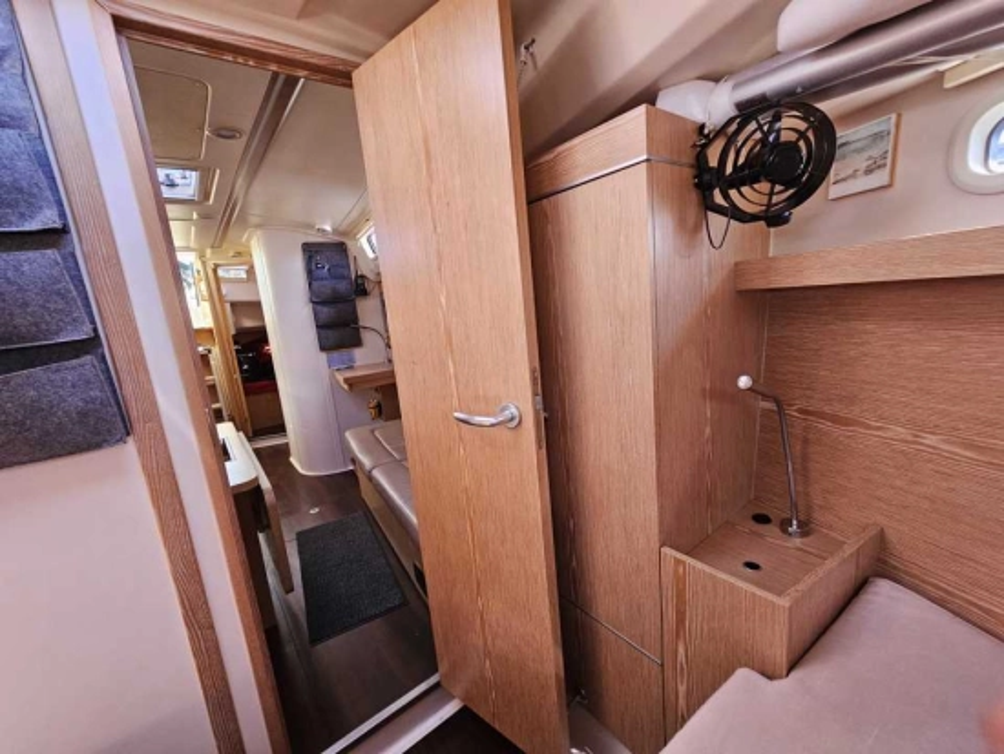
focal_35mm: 13
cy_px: 377
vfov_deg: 90.0
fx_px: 377
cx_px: 502
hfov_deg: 106.2
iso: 200
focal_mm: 2.2
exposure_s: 1/71
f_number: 2.2
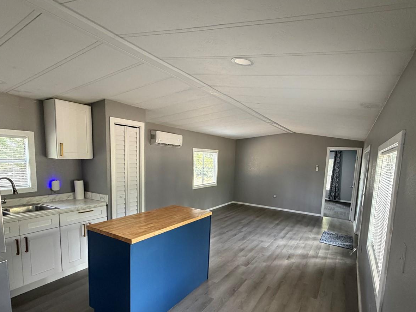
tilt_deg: -6.9
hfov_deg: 84.3
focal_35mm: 19
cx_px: 233
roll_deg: -2.8
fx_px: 228
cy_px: 185
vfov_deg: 68.1
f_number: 2.2
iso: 320
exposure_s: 1/60
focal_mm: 2.22
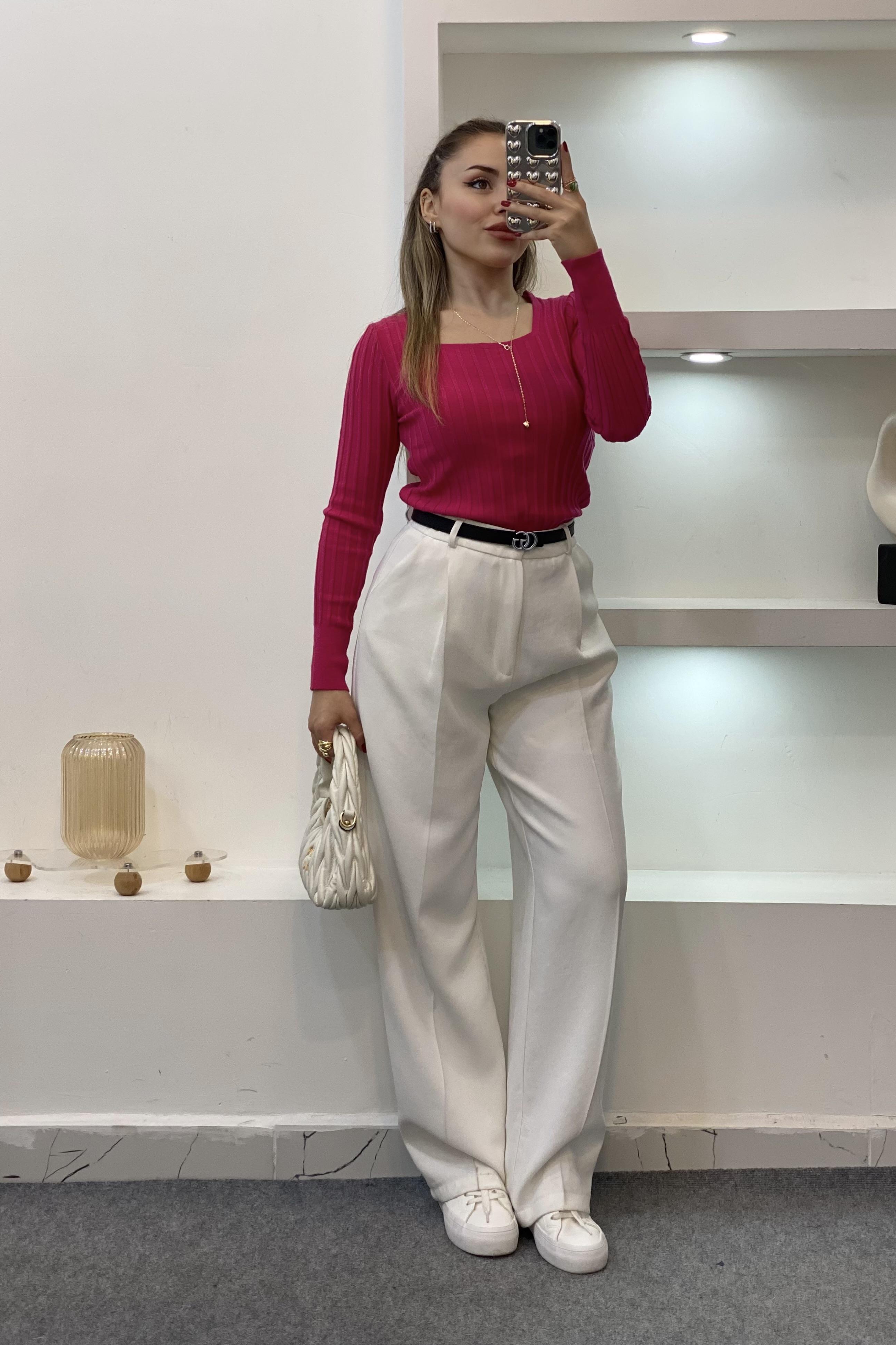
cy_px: 665
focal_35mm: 55
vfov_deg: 36.2
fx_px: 2053
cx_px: 466
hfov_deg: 24.6
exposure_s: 1/100
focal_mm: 6
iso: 64
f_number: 2
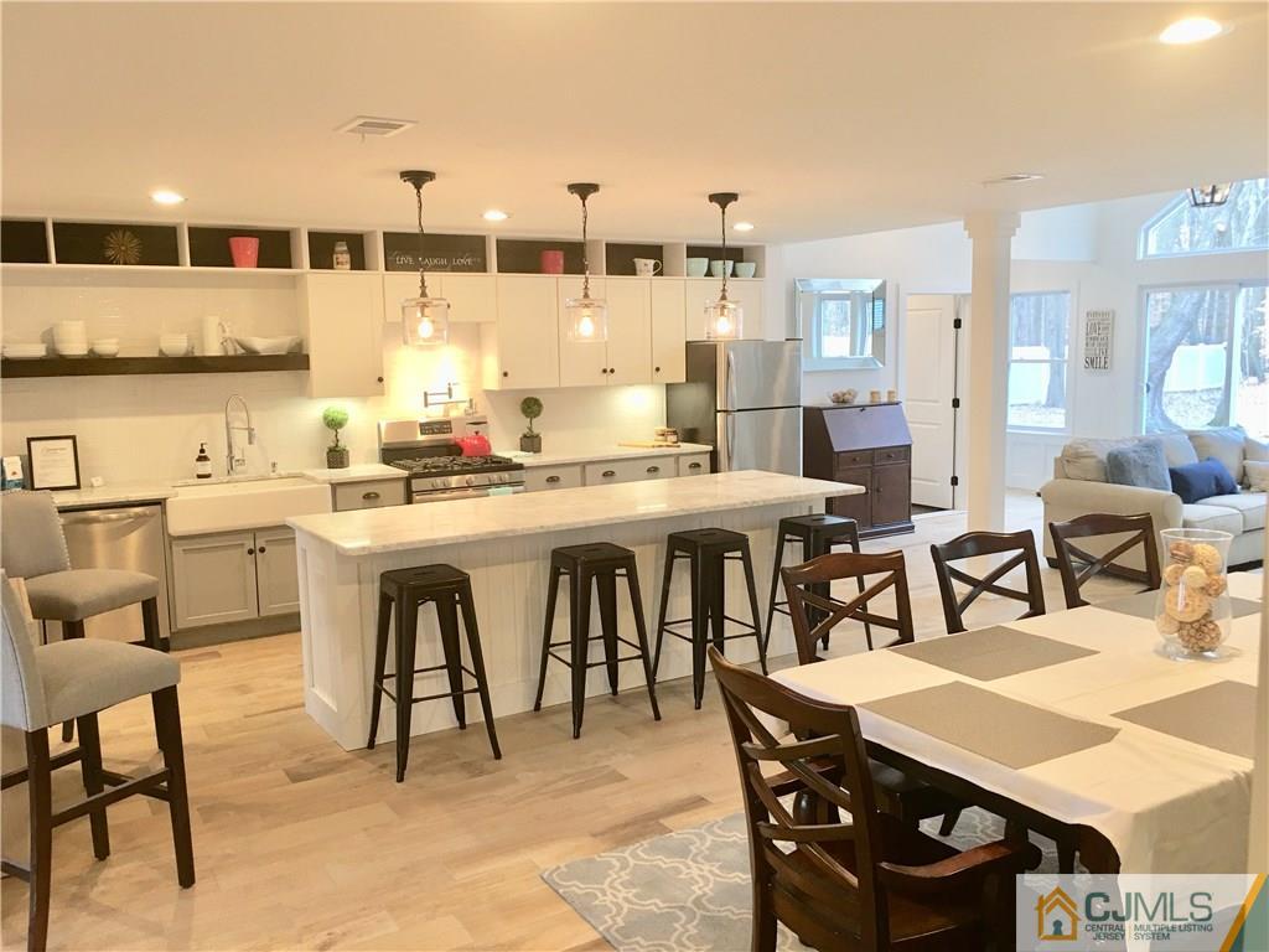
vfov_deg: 48.2
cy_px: 476
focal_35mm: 29
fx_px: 1063
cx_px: 634
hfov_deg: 61.7
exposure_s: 1/15
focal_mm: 4.15
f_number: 2.2
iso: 32
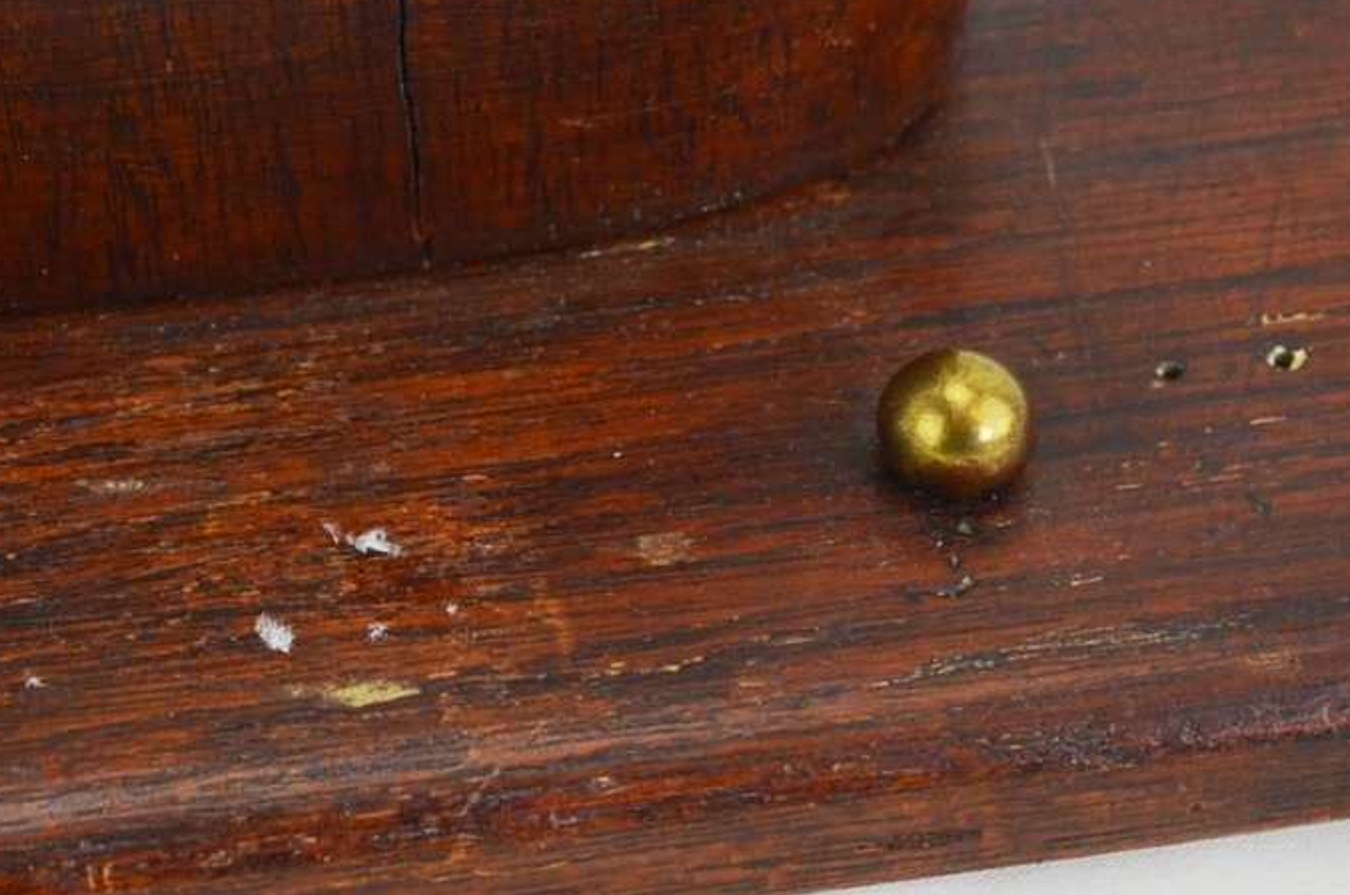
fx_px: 6550
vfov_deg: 7.8
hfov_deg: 11.7
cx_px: 100
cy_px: -28
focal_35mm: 175
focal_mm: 32
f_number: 5.6
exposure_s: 1/125
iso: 400
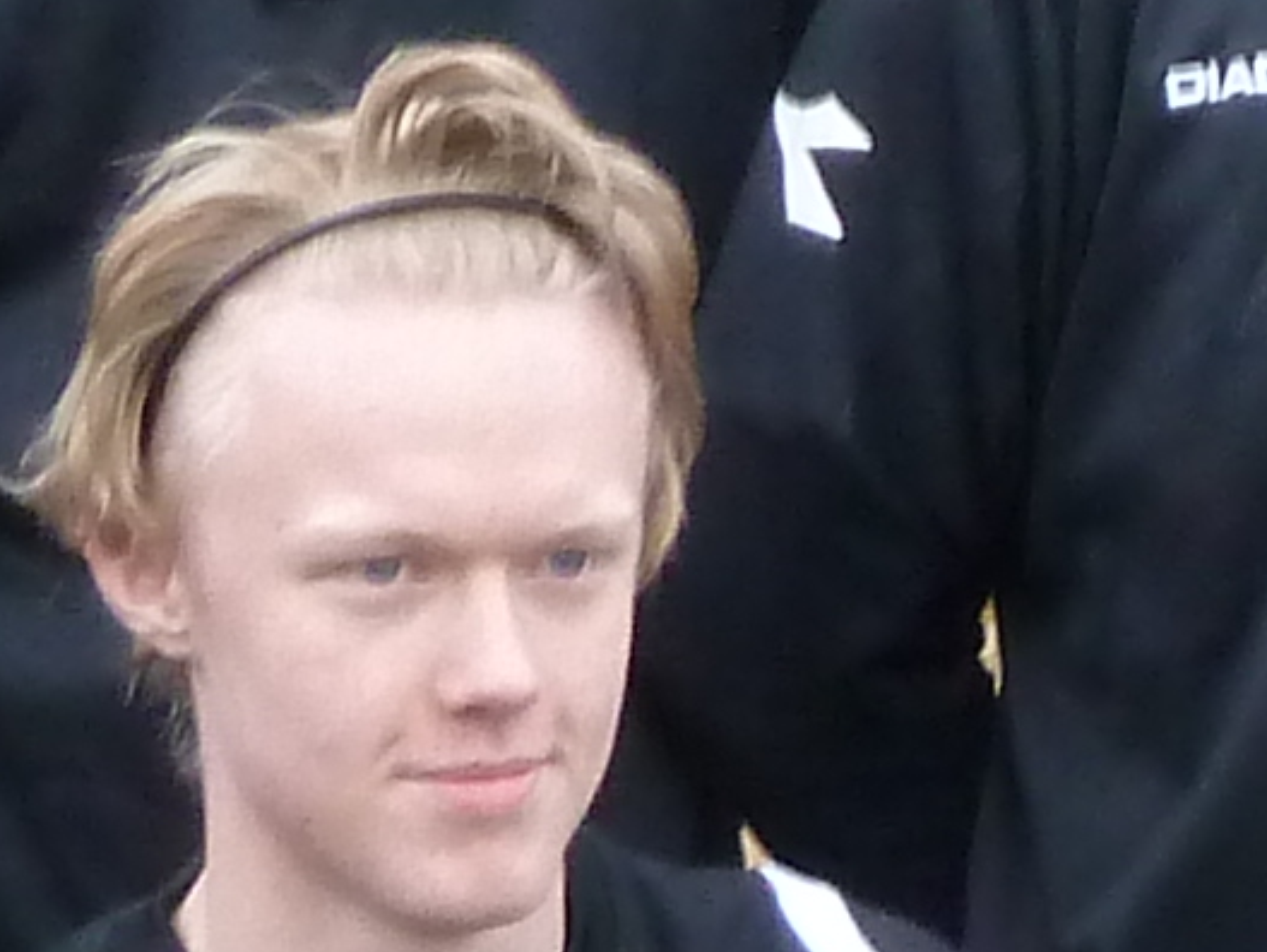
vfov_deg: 2.7
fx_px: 19998
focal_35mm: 546
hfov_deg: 3.6
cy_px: 1142
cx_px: 2467
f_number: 4.1
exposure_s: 1/40
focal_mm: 11.9
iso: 200
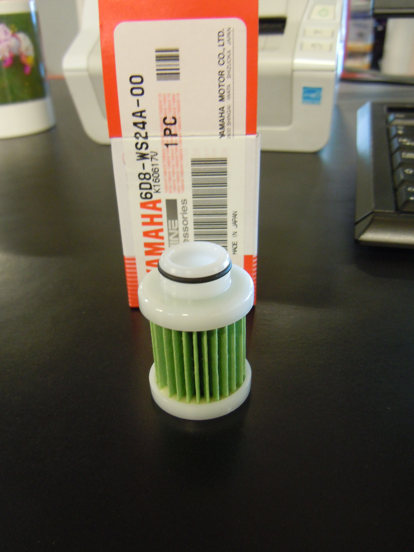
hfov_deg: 46.8
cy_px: 276
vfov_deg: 60.0
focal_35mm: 30
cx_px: 207
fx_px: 478
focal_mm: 5.4
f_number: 3.5
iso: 400
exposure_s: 1/13
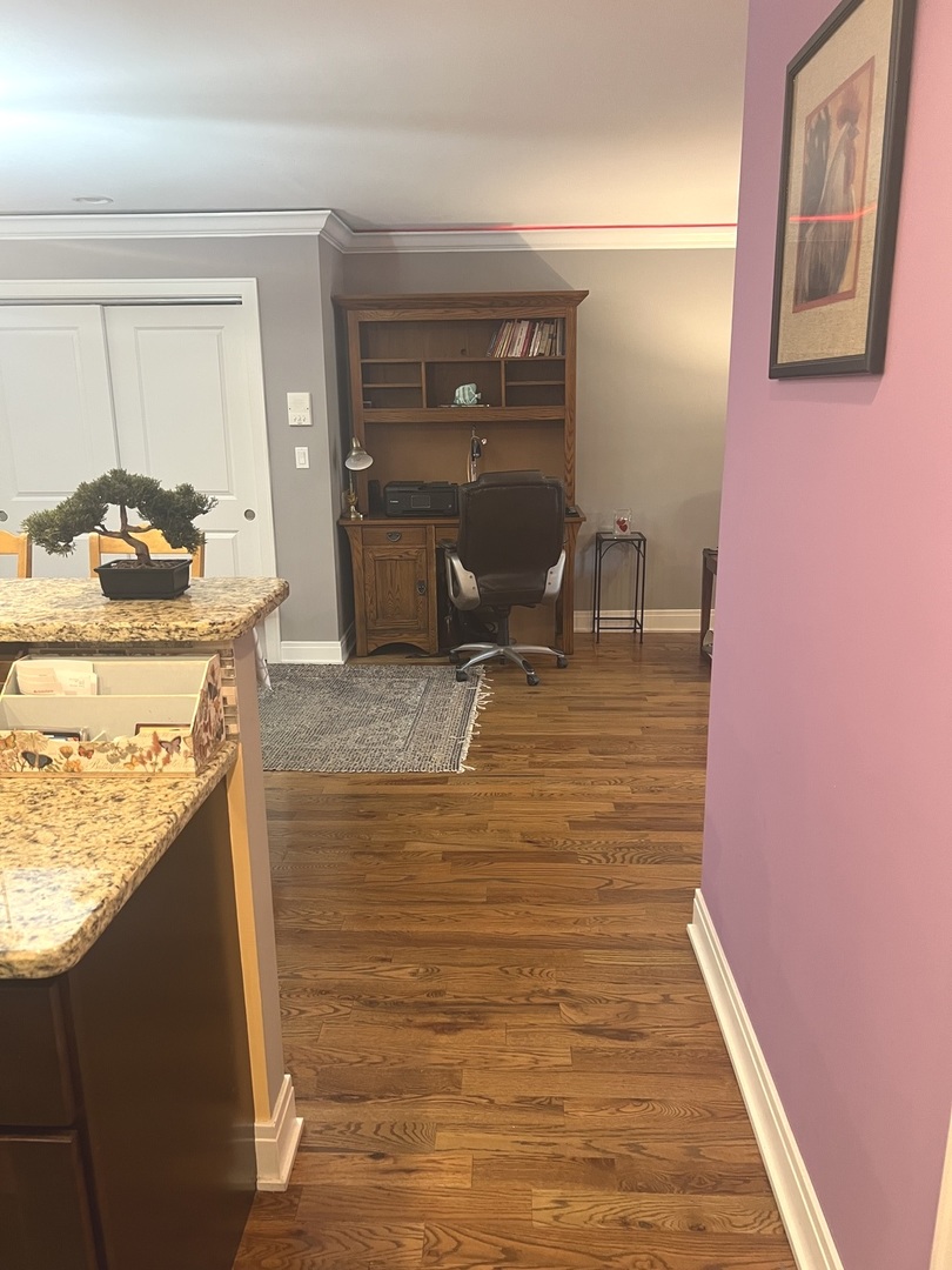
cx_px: 476
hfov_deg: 53.1
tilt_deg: -11.2
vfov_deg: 67.3
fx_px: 953
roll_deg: +1.9
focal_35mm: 26
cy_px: 635
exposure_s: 1/60
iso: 250
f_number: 1.5
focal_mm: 5.7
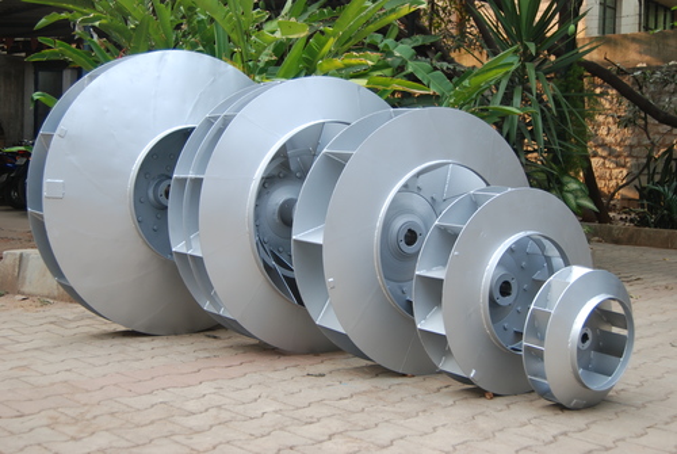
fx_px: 904
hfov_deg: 41.1
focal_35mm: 48
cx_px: 338
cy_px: 227
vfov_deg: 28.2
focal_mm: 32
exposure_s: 1/80
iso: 200
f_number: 4.5
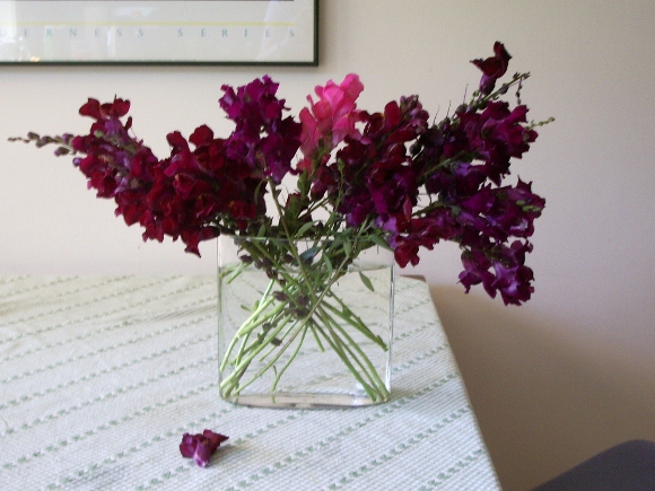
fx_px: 946
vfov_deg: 29.1
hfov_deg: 38.2
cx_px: 328
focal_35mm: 50
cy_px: 246
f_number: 3.1
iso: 200
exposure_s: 1/25
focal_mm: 8.2
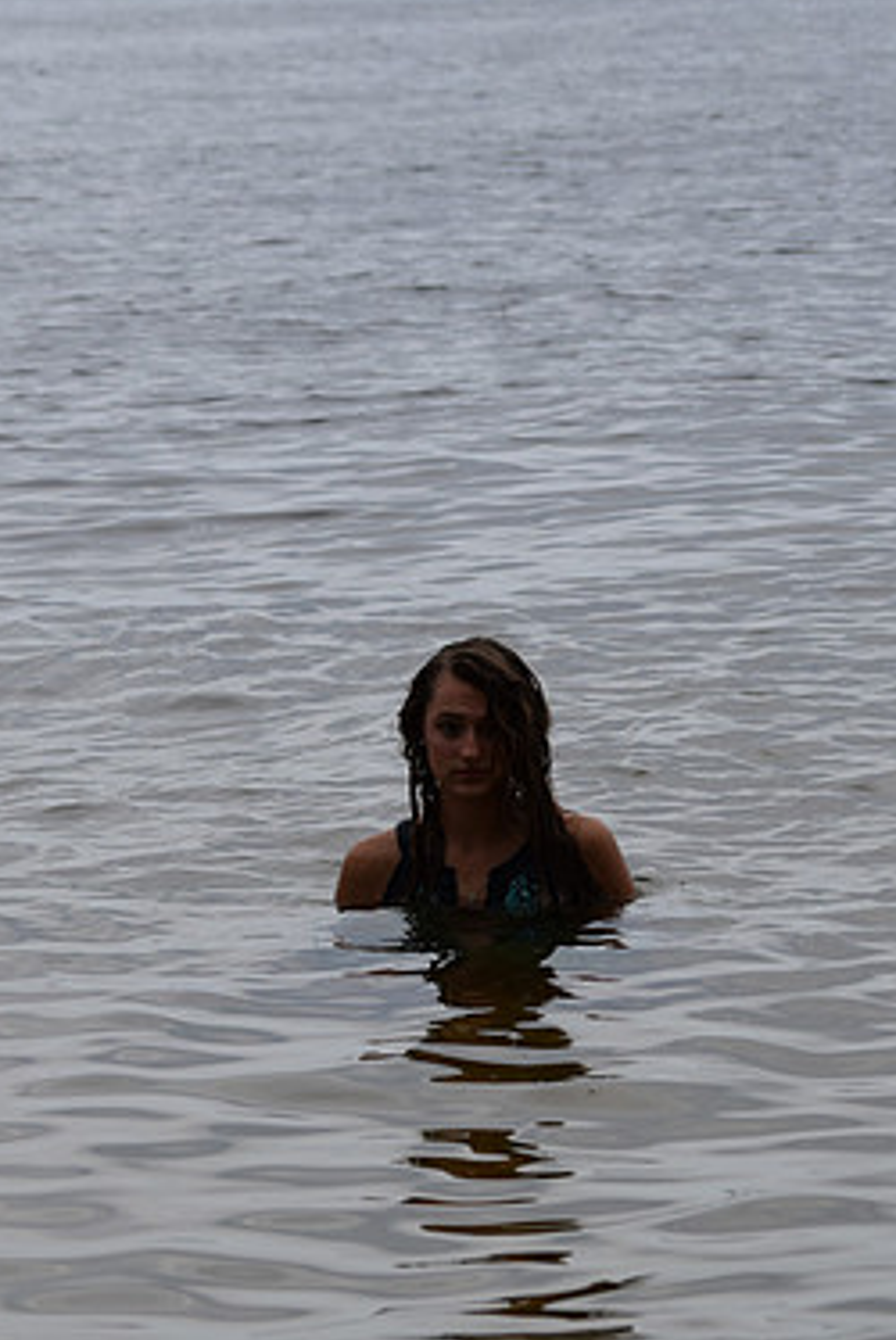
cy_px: 785
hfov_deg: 7.4
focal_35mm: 186
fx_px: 6931
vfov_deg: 11.0
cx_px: 364
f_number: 5.6
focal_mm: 80
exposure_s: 1/1600
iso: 400
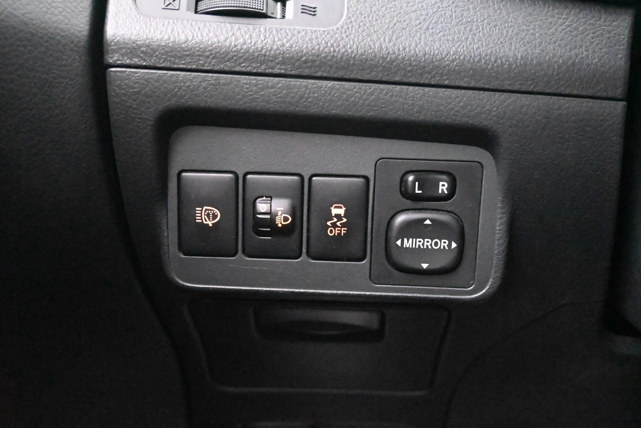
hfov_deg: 55.1
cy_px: 214
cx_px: 320
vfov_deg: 38.4
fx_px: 614
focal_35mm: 34
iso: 28800
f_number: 4.2
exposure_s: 1/40
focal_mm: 23
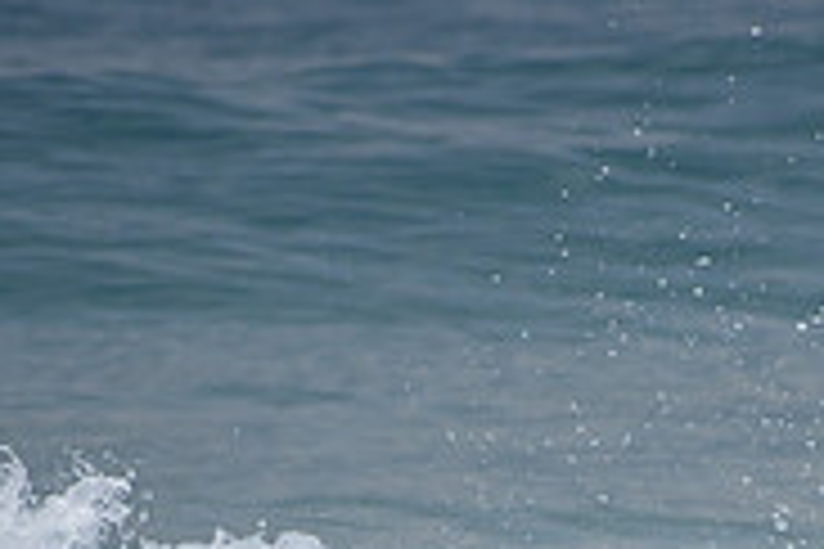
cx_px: 617
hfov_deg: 1.3
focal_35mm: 1583
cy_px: 794
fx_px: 36230
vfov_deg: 0.9
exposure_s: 1/2000
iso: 180
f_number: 5.6
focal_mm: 500
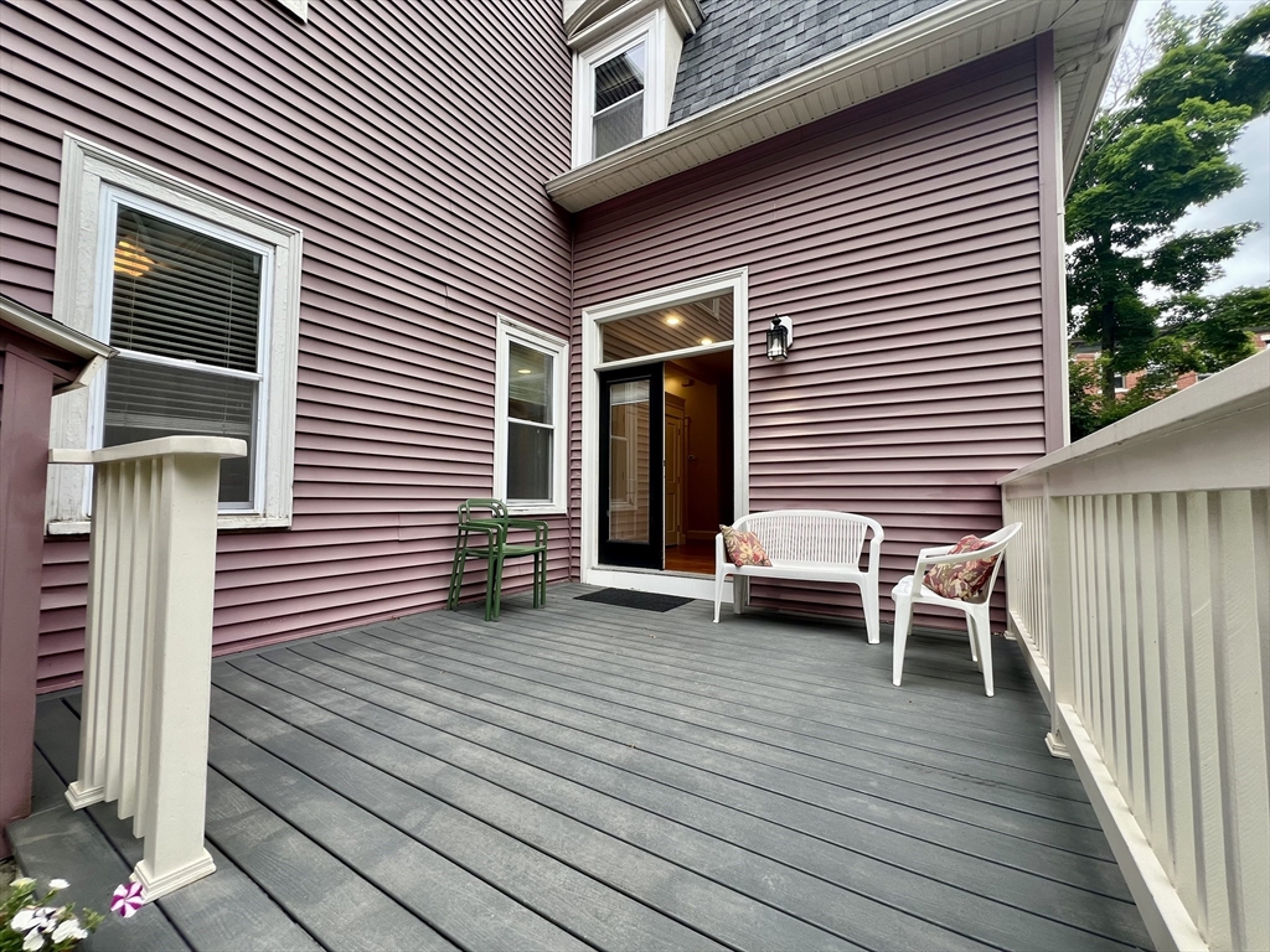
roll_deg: -0.1
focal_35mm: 13
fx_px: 477
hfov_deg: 106.2
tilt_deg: +3.1
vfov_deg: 89.9
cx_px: 635
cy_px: 476
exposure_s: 1/99
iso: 40
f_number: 1.8
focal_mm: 1.57
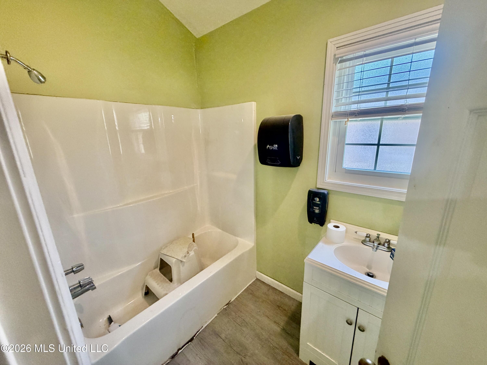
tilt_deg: -13.9
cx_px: 244
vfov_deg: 85.7
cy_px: 182
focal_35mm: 14
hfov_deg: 102.1
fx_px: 197
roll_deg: +0.7
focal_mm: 2.22
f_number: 2.2
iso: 320
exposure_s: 1/66
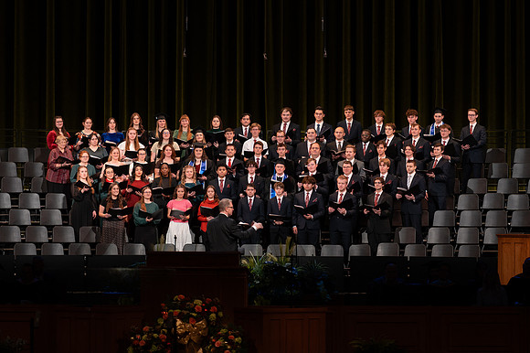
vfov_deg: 7.9
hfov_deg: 11.8
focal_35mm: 174
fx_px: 2566
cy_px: 148
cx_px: 259
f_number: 2.8
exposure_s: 1/200
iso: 1250
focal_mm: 150
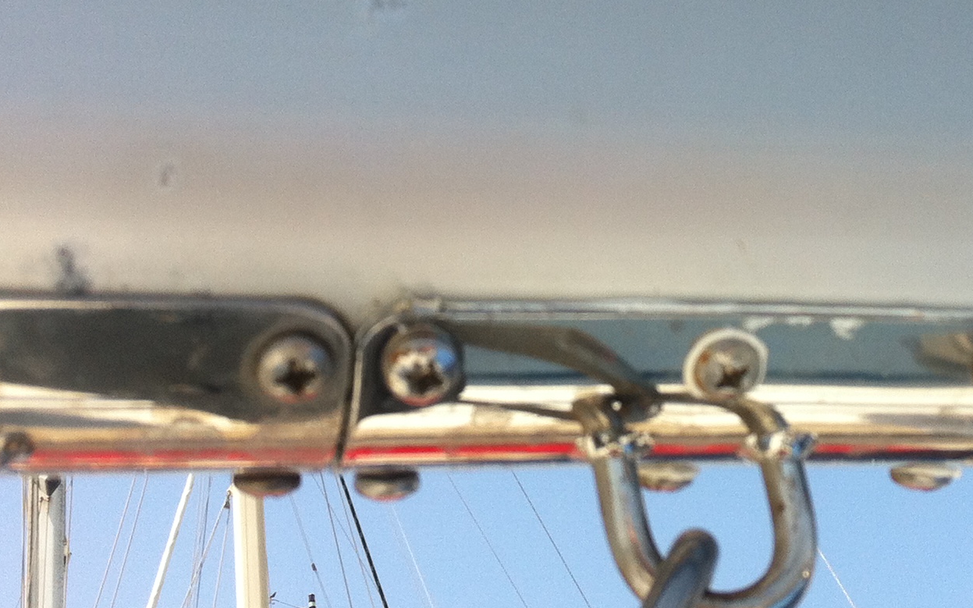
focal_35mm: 77
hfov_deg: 26.7
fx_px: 2042
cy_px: 91
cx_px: 630
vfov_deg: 16.8
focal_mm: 3.85
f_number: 2.8
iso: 80
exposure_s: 1/773
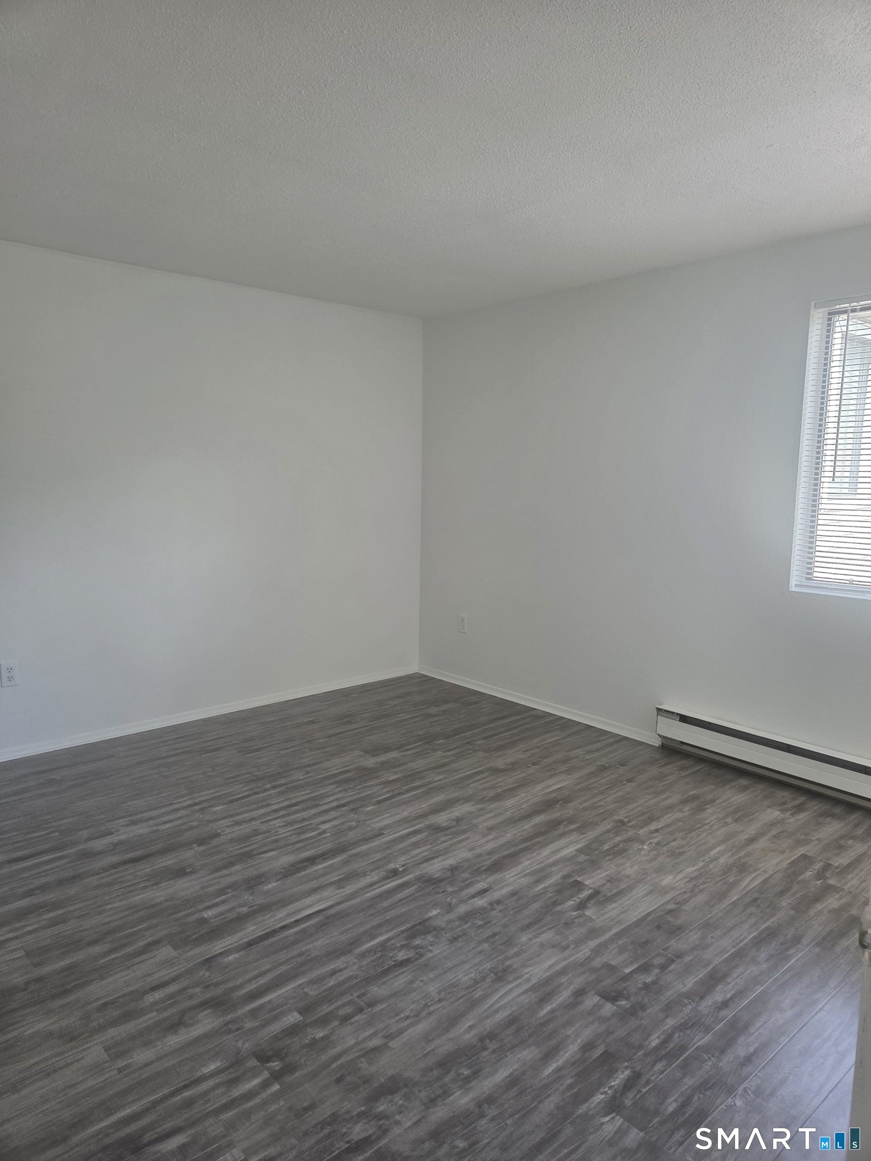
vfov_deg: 73.9
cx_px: 436
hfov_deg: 58.9
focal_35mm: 23
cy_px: 580
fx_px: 772
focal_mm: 5.4
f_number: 1.8
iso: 125
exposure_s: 1/120
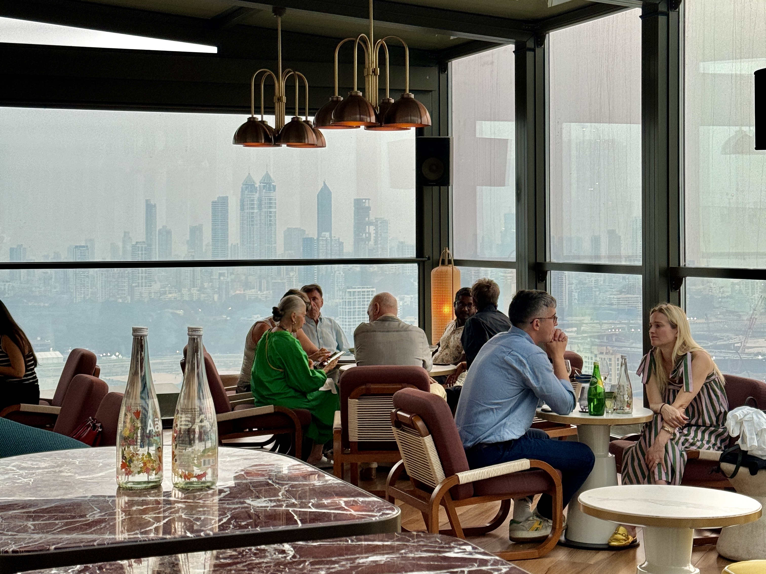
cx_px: 383
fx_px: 1062
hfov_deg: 39.7
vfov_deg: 30.3
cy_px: 287
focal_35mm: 48
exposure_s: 1/100
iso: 80
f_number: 1.78
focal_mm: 6.86
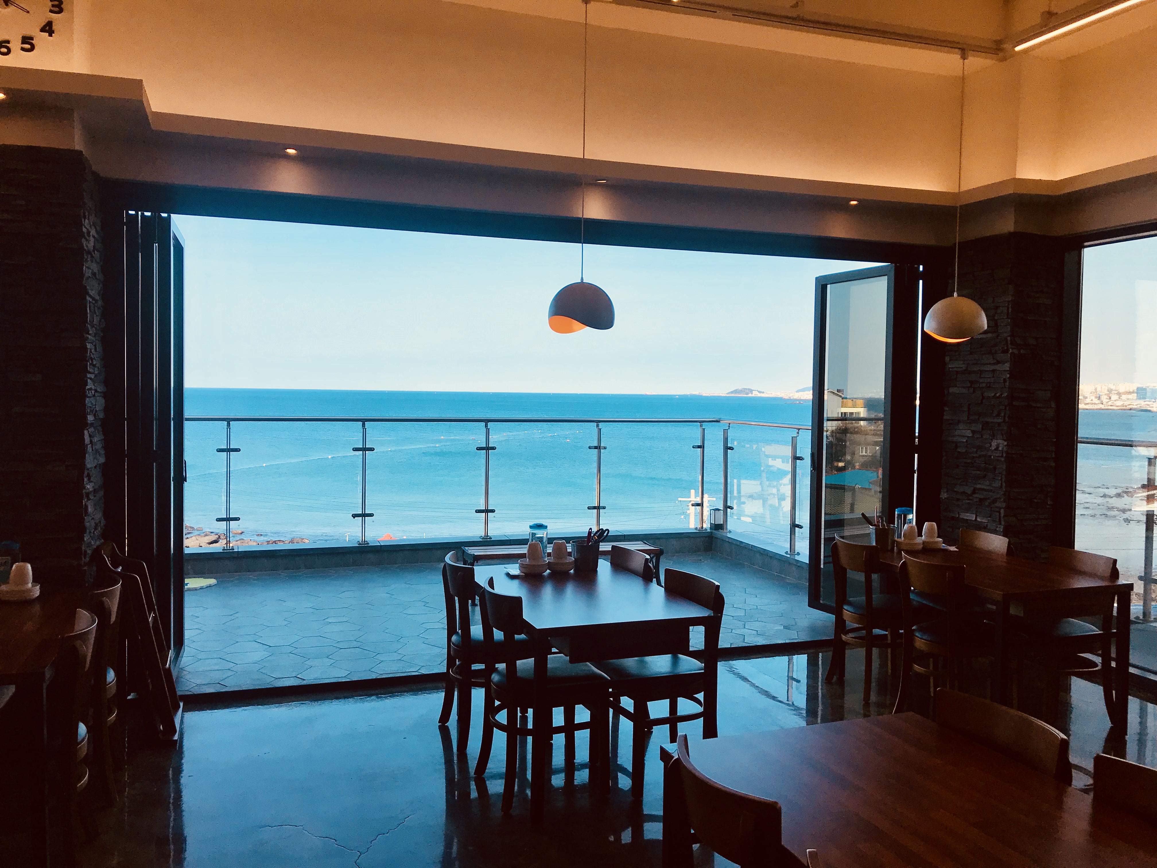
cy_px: 434
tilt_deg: -2.3
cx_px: 578
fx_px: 936
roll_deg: -0.7
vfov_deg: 49.7
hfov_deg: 63.4
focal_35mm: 28
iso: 20
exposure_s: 1/1473
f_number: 1.8
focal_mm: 3.99
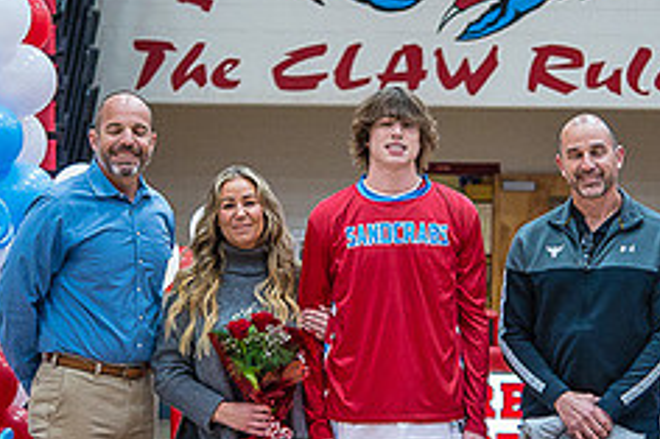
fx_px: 3151
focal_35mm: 172
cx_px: 403
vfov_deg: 8.0
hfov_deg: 12.0
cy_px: 294
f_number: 4
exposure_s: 1/320
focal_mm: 70
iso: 2000
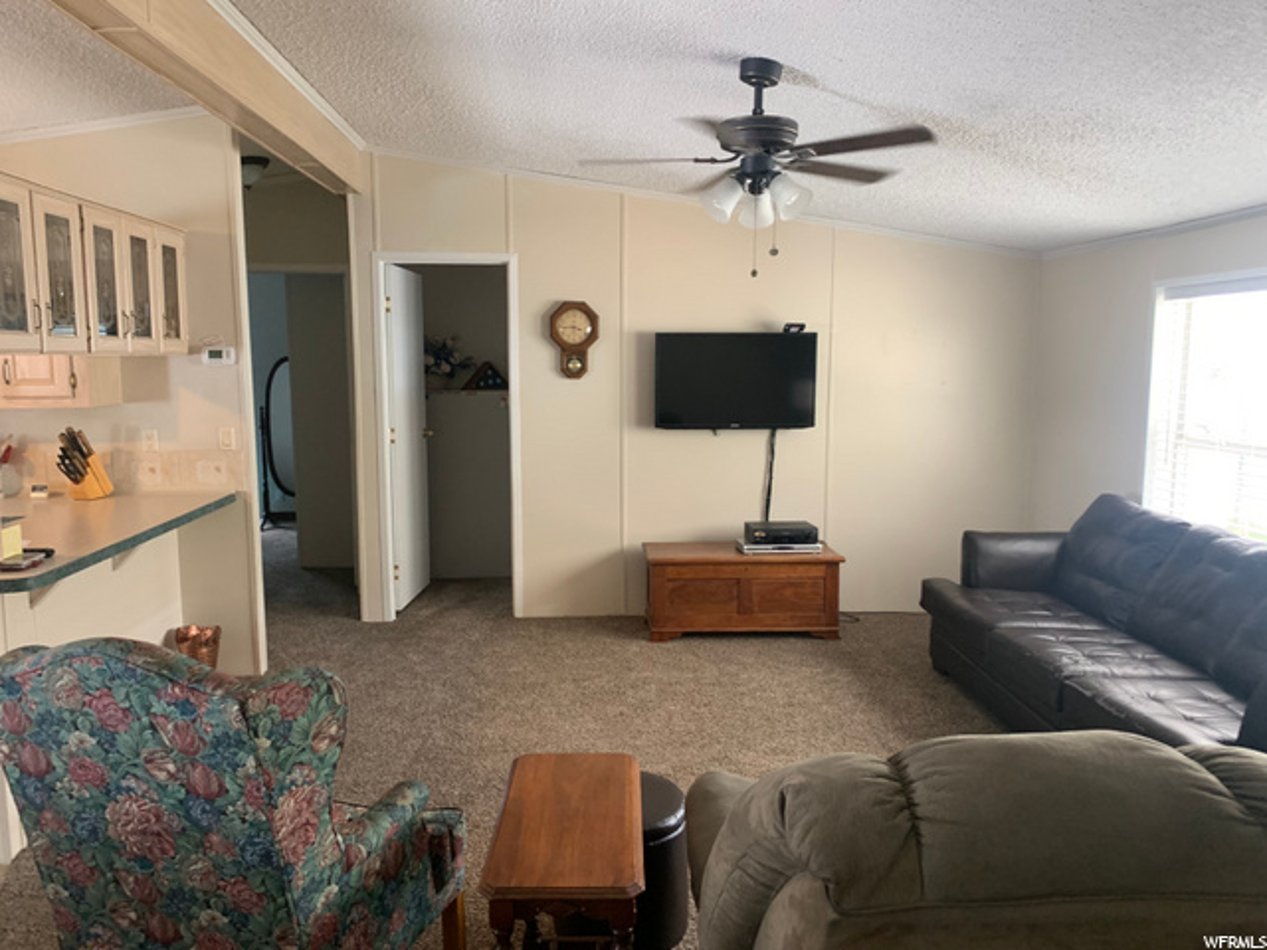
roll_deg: -0.4
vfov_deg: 53.1
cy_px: 475
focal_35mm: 26
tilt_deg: -9.0
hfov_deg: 67.3
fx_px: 952
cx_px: 634
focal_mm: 4.25
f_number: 1.8
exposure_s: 1/60
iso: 200
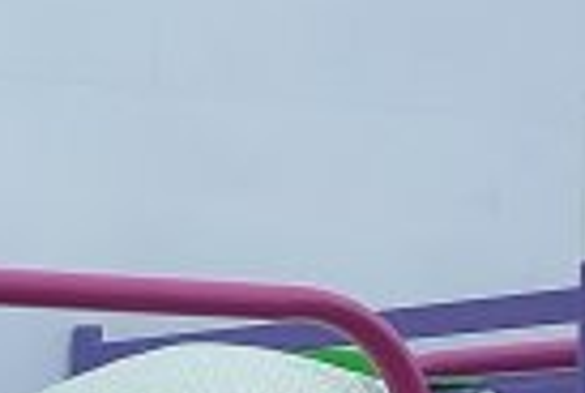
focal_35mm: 186
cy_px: 666
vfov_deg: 7.2
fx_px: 3029
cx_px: -572
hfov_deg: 10.2
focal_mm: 5.23
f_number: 1.8
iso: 80
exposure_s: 1/50
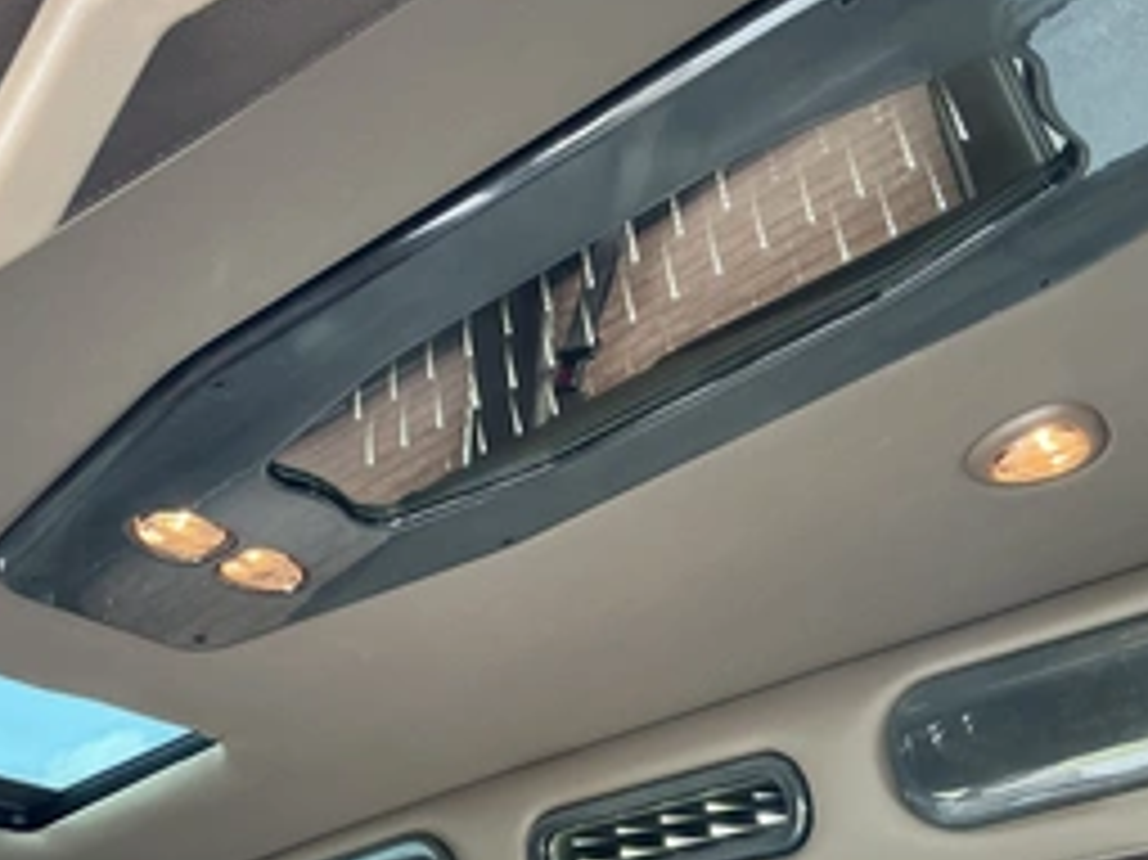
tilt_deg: +26.9
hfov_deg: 43.0
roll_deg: +7.4
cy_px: 608
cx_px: 554
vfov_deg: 32.4
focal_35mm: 44
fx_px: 1459
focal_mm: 3
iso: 80
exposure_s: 1/60
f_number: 1.8
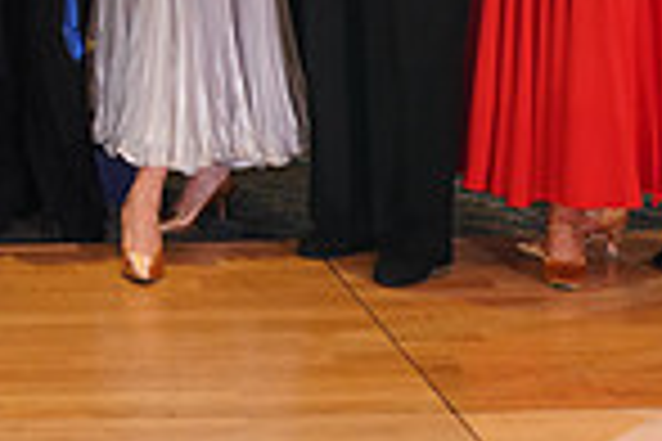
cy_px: -259
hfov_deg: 15.8
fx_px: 2243
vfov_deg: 10.8
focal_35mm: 122
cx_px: -248
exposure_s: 1/160
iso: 2000
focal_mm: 31
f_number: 4.5
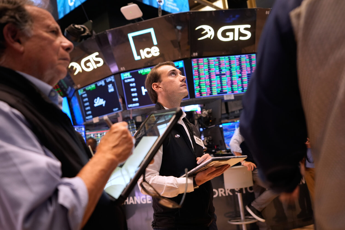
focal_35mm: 35
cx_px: 172
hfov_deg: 54.4
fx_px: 335
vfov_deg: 37.9
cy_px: 115
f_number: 2.8
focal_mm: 35
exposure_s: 1/90
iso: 1600
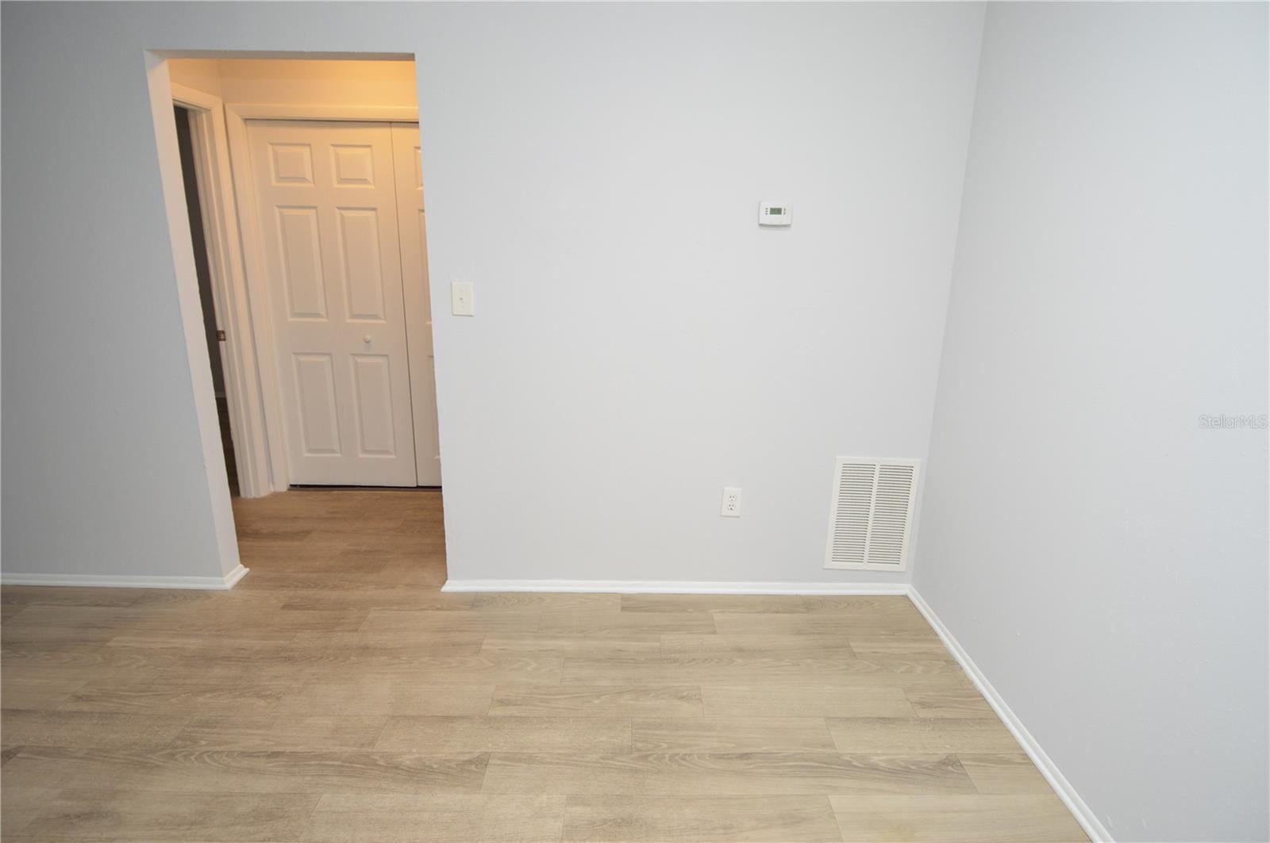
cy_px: 422
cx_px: 635
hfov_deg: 90.1
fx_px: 634
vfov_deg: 67.3
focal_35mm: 18
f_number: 4
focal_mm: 12
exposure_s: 1/60
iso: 400
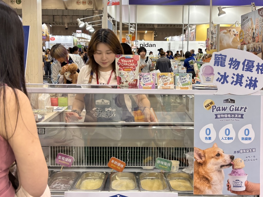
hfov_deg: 67.3
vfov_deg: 53.1
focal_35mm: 26
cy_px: 98
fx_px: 198
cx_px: 132
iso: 80
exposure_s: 1/120
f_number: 1.6
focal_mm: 5.96
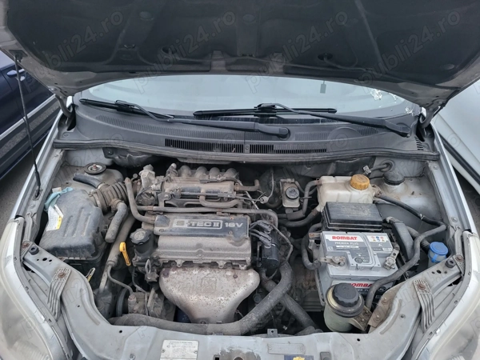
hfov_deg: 67.3
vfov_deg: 53.1
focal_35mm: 26
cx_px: 240
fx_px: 361
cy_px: 180
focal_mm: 5.4
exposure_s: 1/50
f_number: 1.8
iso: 500
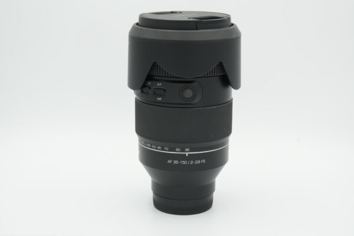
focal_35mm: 72
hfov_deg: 28.1
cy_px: 118
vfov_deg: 18.9
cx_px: 177
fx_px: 708
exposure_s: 1/250
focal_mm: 48
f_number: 11
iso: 1000
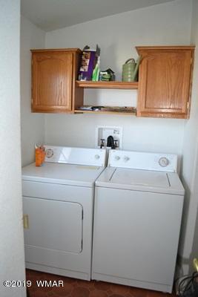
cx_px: 99
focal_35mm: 27
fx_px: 223
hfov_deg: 48.0
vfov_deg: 67.4
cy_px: 148
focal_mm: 18
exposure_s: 1/60
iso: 1600
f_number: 3.5
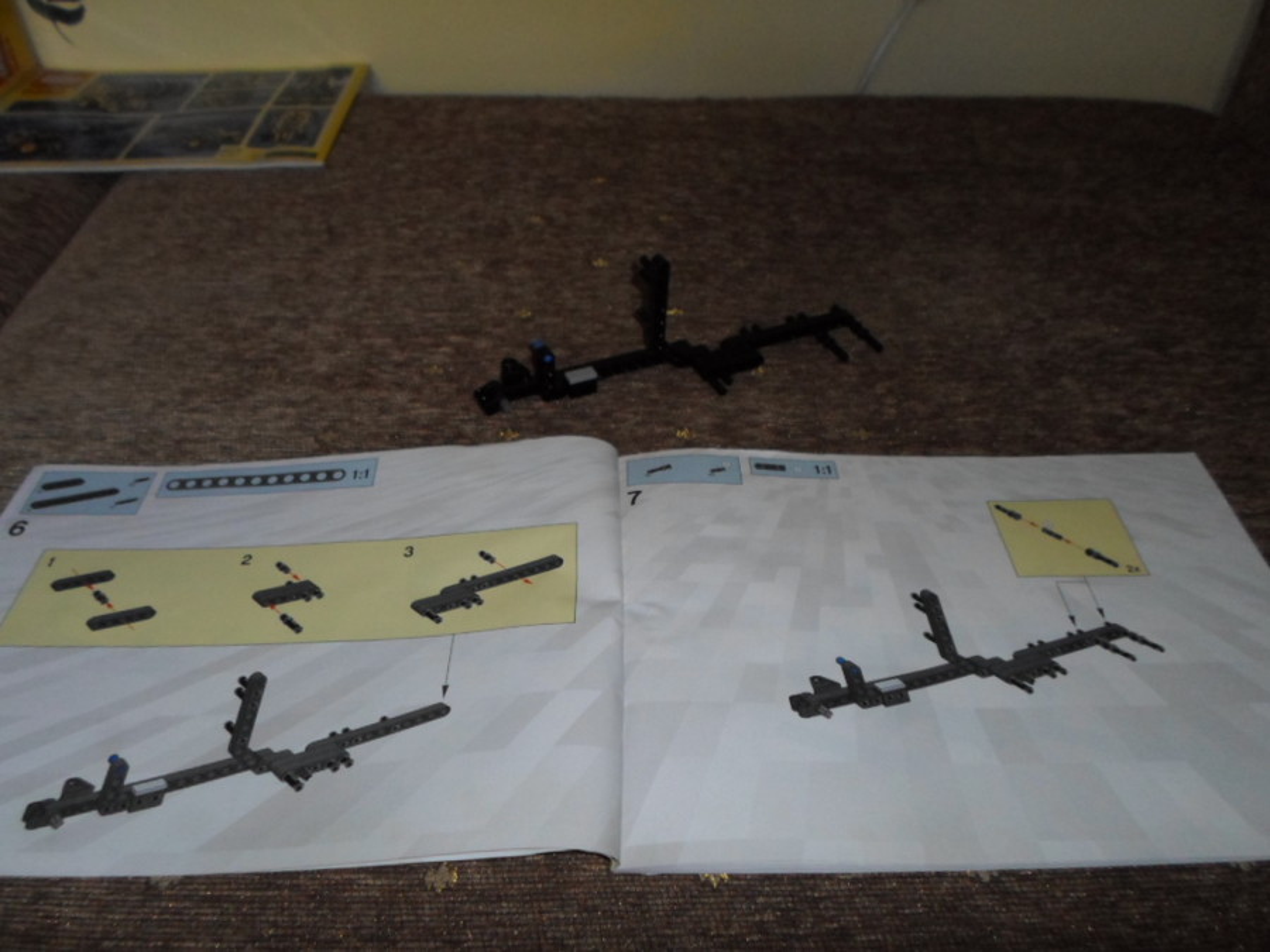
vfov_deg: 54.9
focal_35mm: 25
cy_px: 476
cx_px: 635
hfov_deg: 69.4
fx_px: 917
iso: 400
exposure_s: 1/20
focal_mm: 4.5
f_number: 2.5
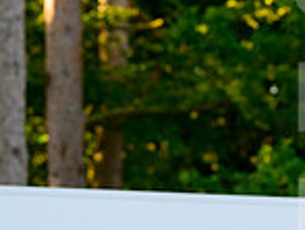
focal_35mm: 333
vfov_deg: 4.5
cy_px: 117
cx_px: 566
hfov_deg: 5.8
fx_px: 2941
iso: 1600
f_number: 4
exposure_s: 1/1600
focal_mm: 88
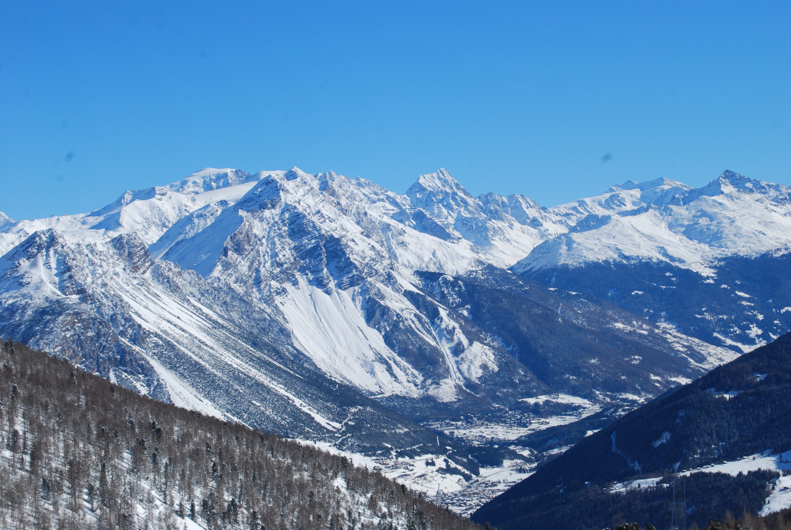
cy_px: 265
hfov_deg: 24.6
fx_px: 1815
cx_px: 396
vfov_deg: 16.6
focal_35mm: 82
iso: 200
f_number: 10
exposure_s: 1/400
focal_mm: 55
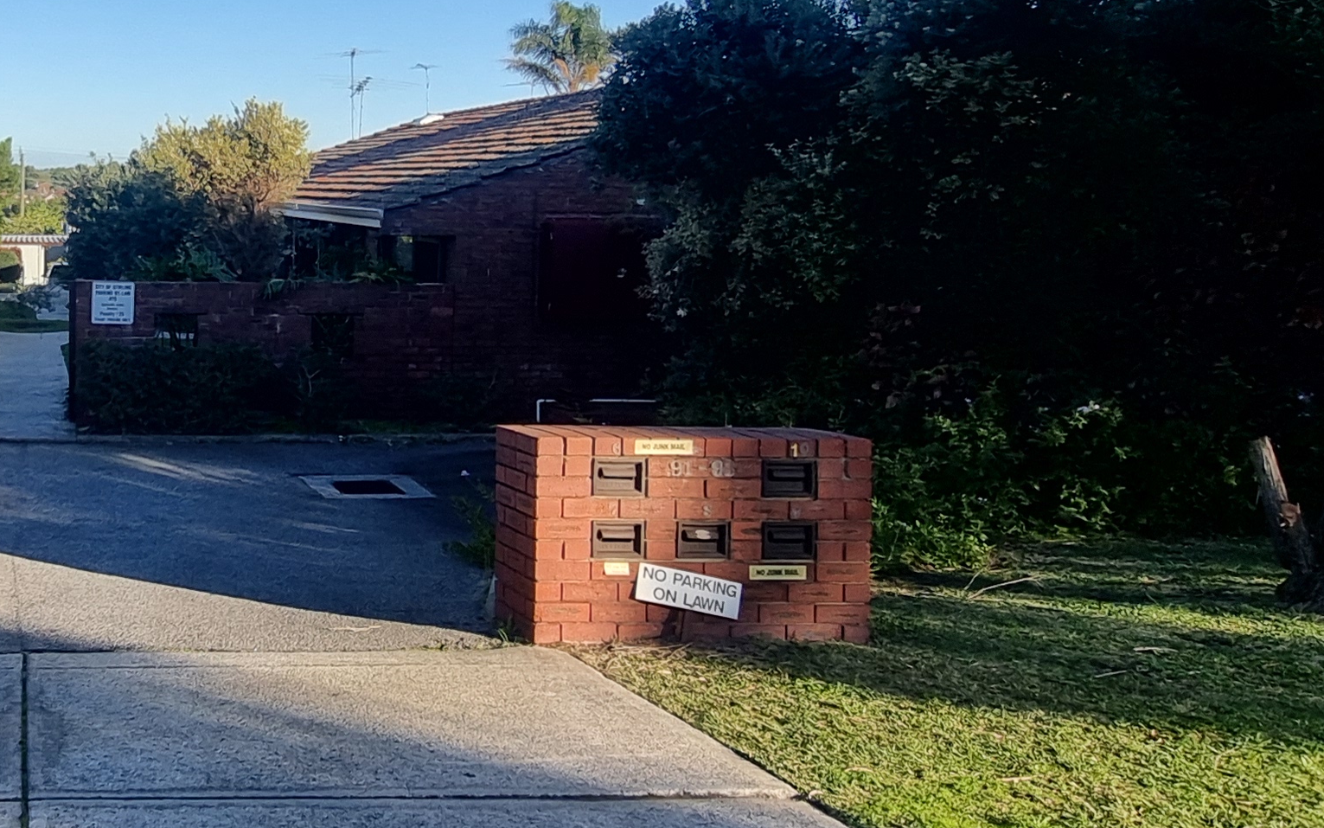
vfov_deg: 35.1
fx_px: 1299
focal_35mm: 36
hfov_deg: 46.9
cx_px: 60
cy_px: 292
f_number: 2.2
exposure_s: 1/612
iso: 50
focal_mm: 1.74
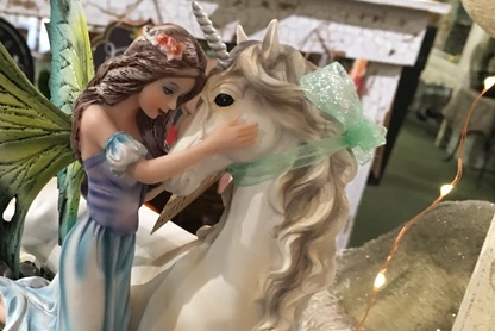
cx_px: 151
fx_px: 688
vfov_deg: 26.8
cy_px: 233
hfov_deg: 38.9
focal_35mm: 50
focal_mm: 4.15
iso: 100
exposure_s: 1/15
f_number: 2.2
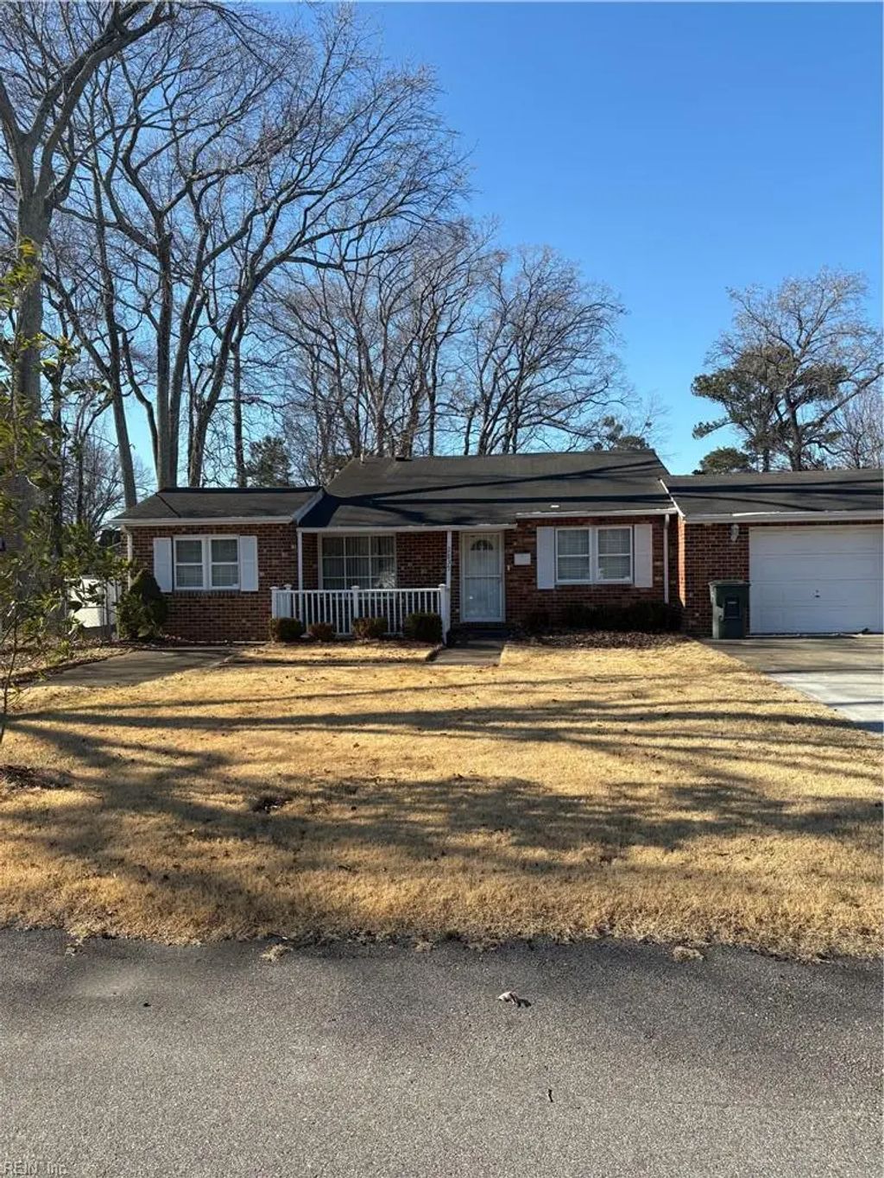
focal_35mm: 26
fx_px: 885
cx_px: 442
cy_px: 589
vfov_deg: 67.3
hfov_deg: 53.1
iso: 50
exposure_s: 1/1751
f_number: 1.6
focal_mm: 5.96
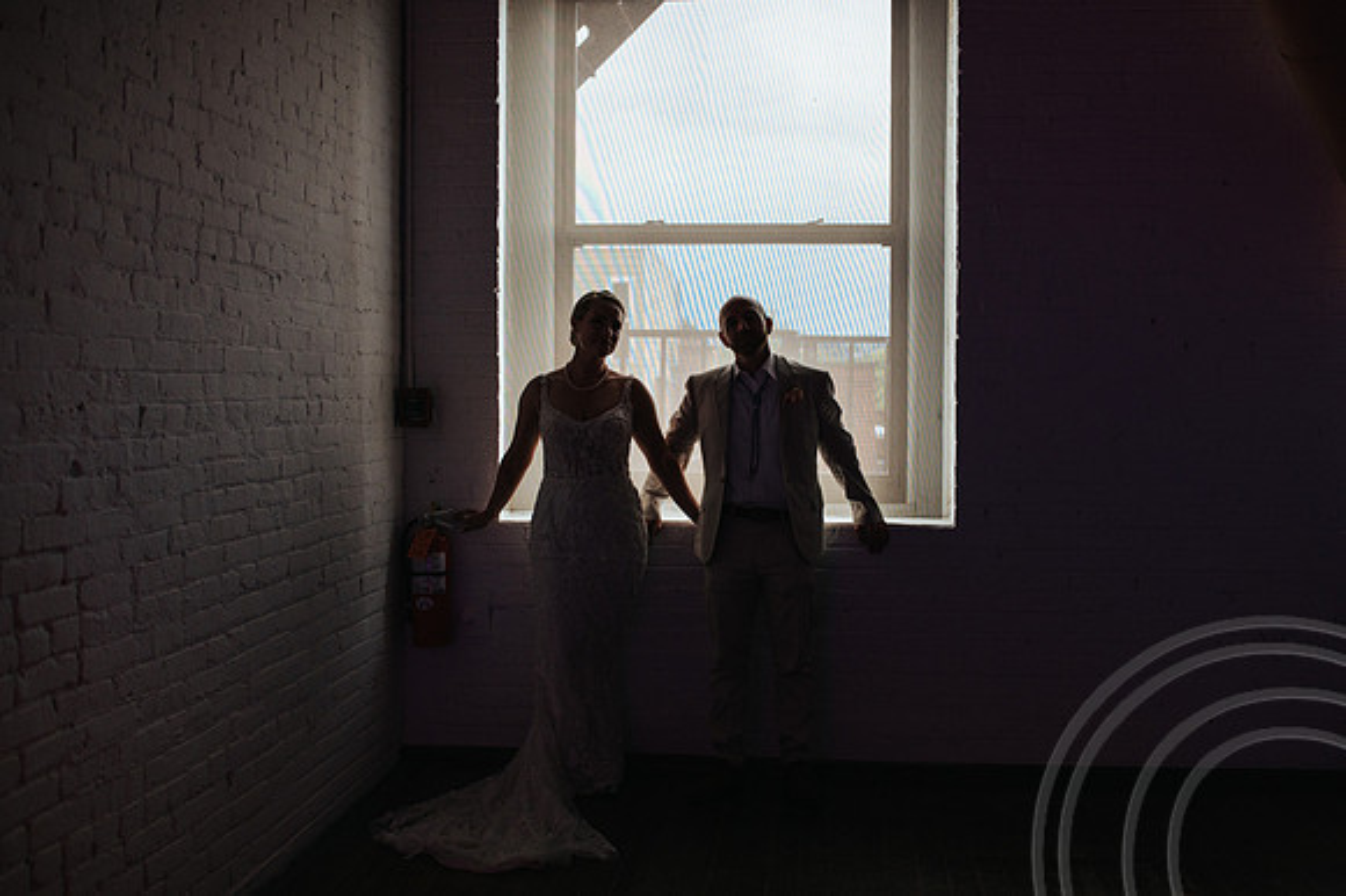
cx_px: 703
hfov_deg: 52.0
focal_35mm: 37
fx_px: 1379
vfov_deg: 36.0
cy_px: 451
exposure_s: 1/250
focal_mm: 35
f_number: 2.8
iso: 1000
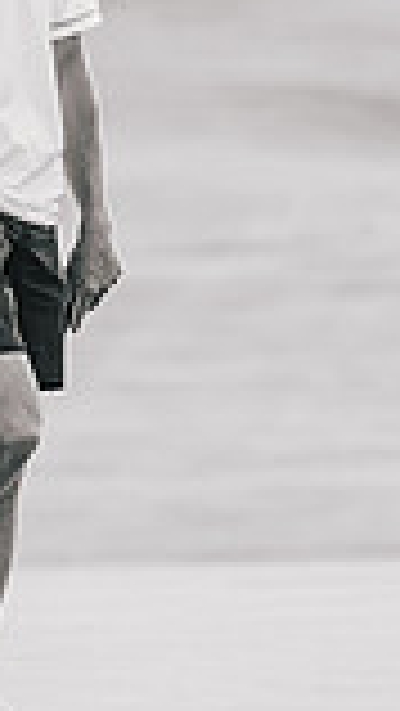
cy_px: 169
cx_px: 67
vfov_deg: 2.5
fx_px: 16274
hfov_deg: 1.4
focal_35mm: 864
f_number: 2.8
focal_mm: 150
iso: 250
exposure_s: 1/800
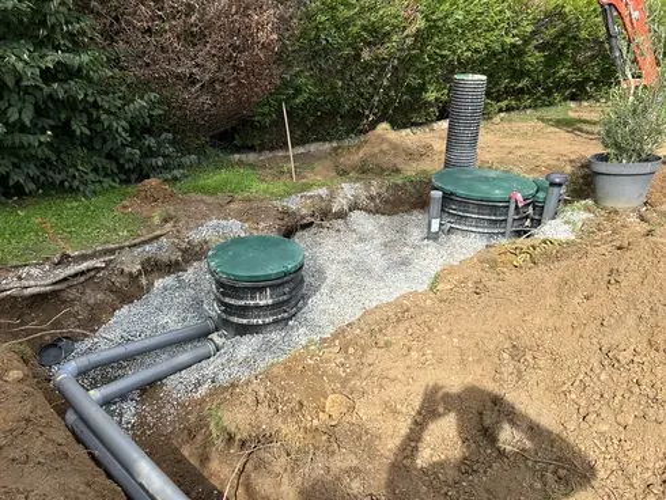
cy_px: 250
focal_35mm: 26
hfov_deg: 67.3
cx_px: 333
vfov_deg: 53.1
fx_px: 500
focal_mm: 5.7
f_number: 1.5
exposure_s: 1/1621
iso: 50
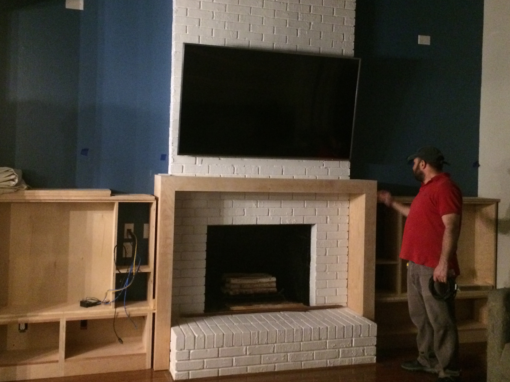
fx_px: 530
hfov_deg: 51.3
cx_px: 242
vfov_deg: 39.6
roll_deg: -1.5
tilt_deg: -2.5
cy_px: 161
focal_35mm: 36
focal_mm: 4.15
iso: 500
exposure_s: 1/15
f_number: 2.2
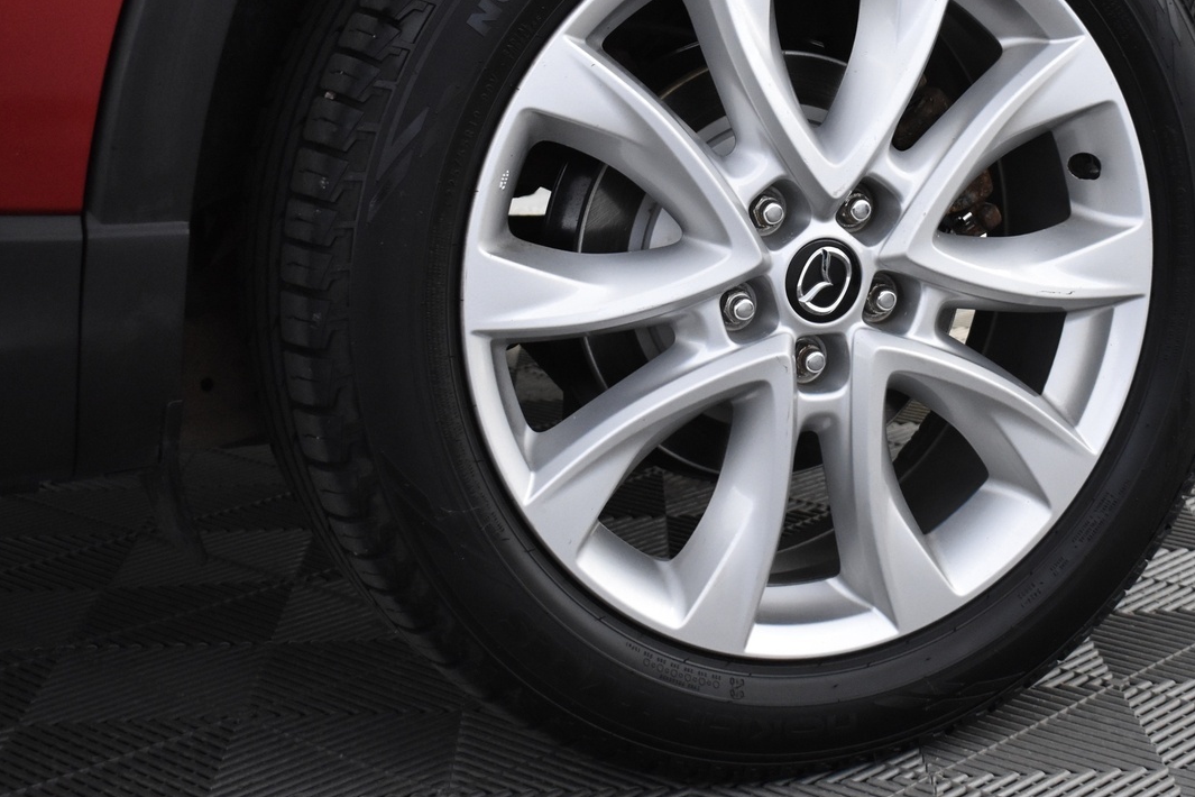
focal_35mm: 71
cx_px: 745
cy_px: 260
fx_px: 2349
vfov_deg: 19.2
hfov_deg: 28.4
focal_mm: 31
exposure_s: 1/50
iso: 1800
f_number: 4.2
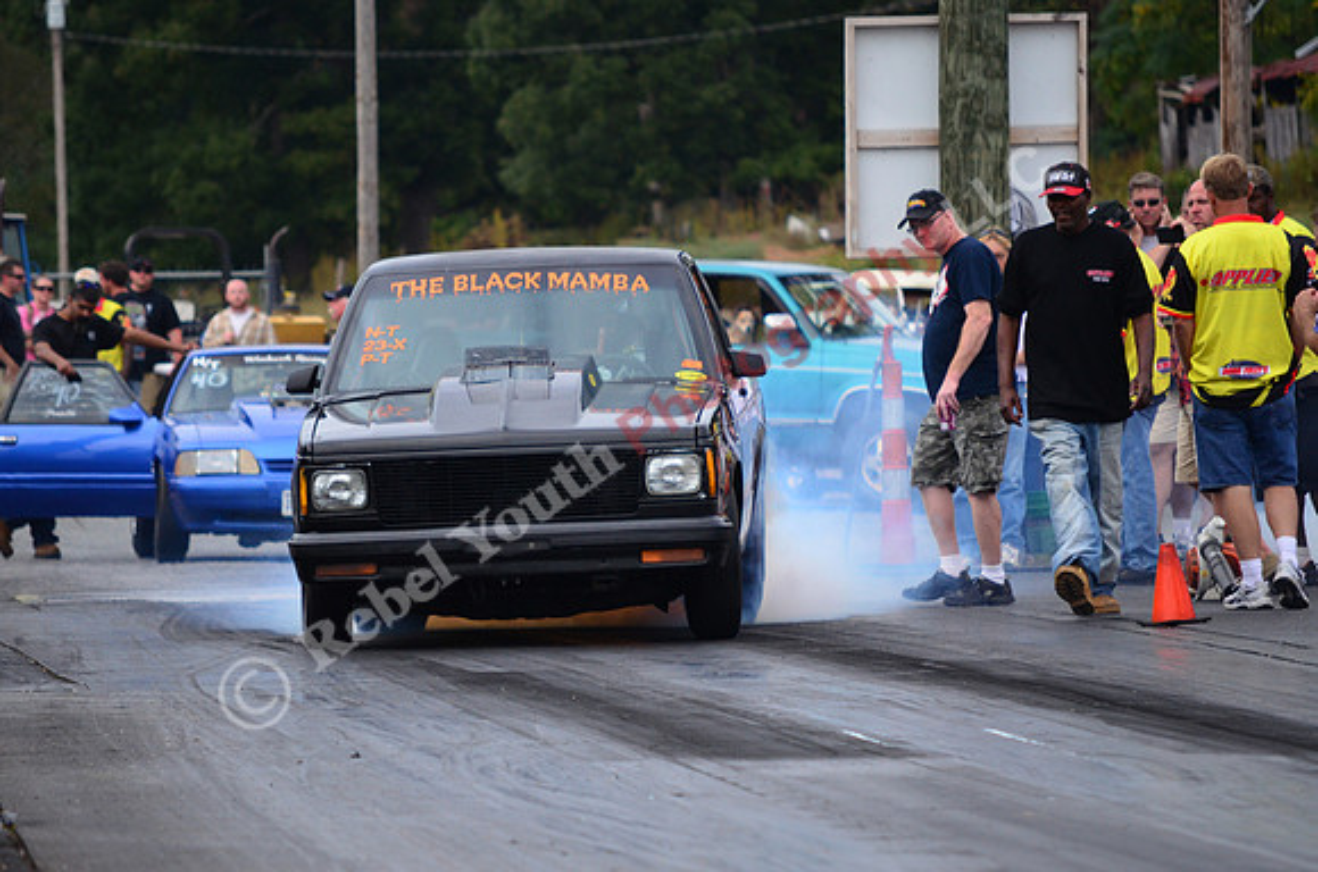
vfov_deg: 4.6
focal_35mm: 300
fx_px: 10959
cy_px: 436
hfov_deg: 6.9
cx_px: 659
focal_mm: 200
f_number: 5.6
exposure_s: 1/1250
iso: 1000
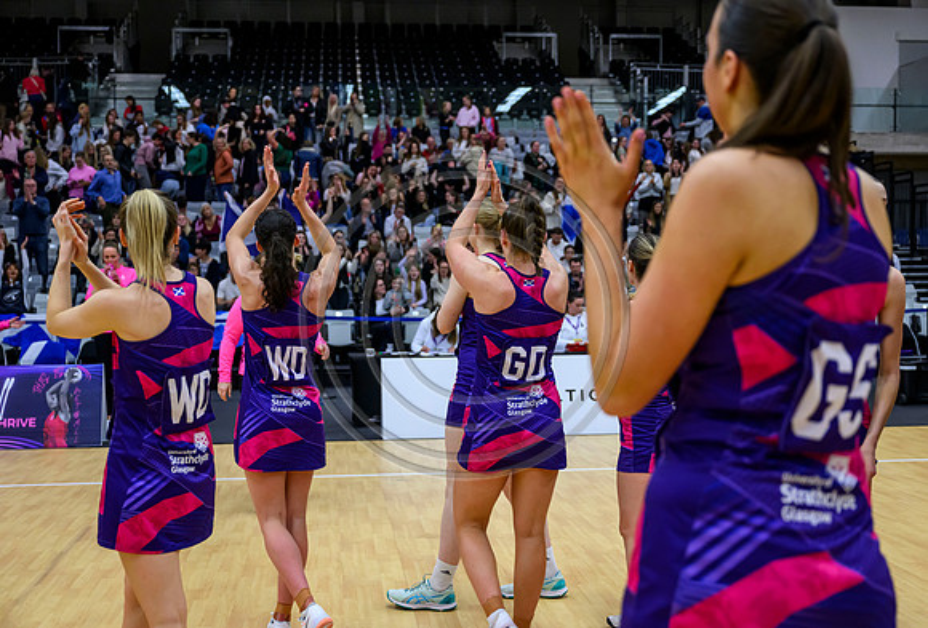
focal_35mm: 48
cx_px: 498
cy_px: 331
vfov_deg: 28.4
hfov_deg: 40.9
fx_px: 1243
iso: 4000
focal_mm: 45
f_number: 3.2
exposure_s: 1/1000
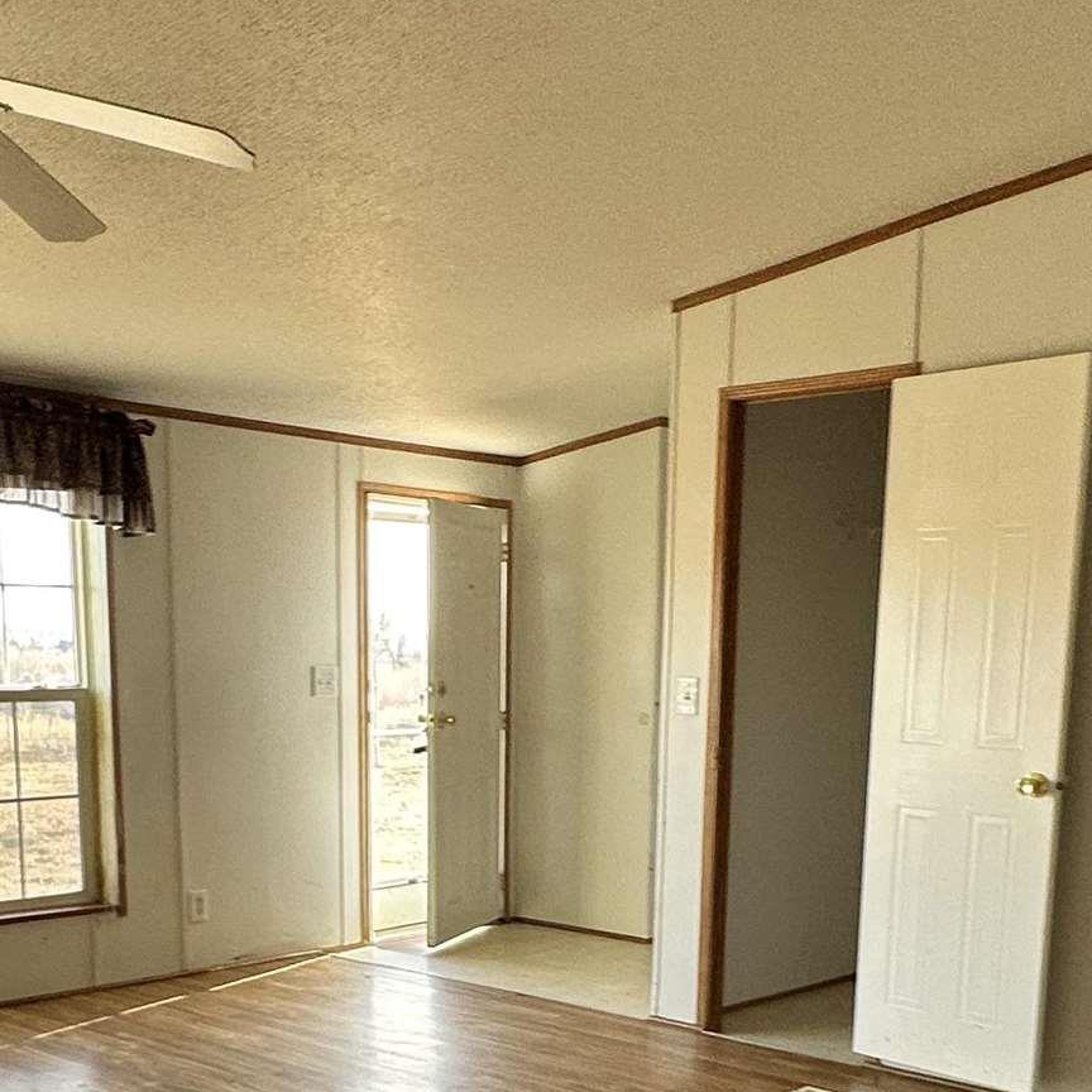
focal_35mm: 44
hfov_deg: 38.3
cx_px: 546
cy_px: 933
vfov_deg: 36.5
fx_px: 1570
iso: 64
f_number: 2.2
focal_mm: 2.22
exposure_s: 1/99
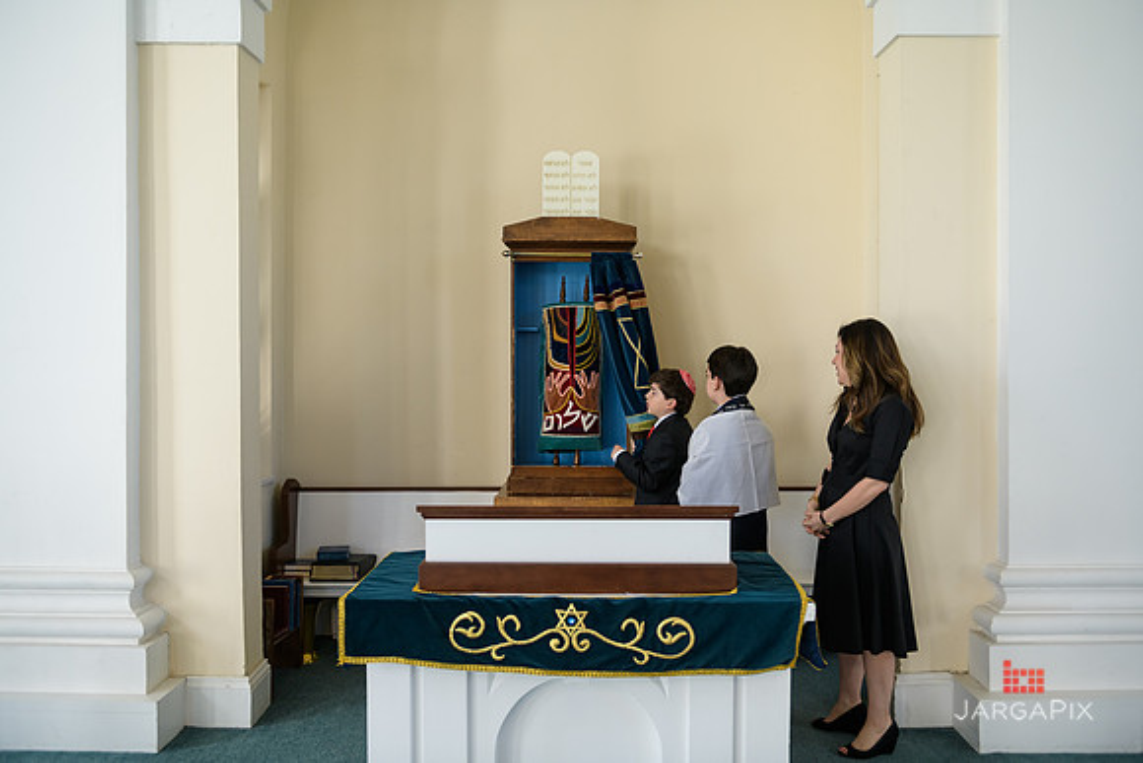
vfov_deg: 42.3
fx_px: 984
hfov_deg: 60.3
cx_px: 572
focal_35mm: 31
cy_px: 382
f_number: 3.2
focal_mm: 31
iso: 400
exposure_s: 1/125
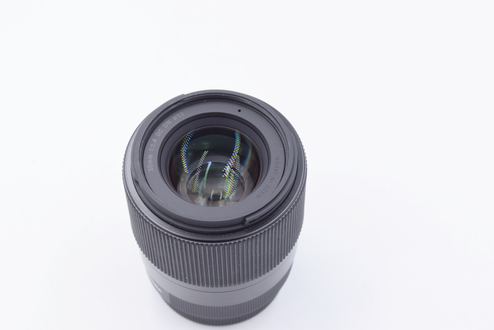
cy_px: 165
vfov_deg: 16.6
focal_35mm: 82
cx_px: 247
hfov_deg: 24.6
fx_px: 1133
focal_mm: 55
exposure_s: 1/125
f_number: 8
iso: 400
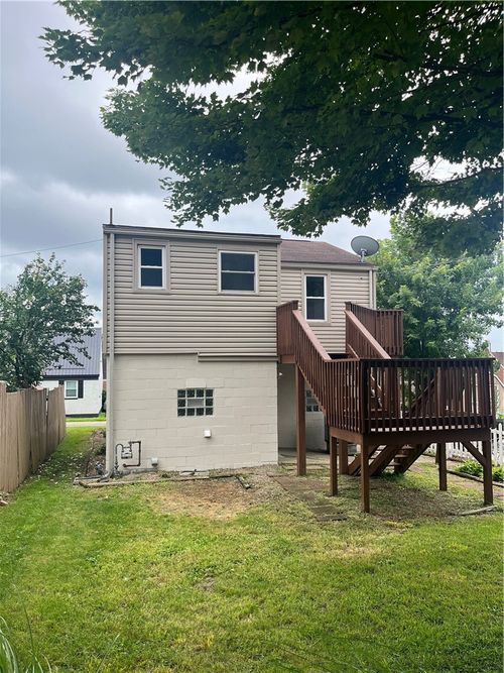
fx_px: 505
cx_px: 252
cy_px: 336
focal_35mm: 26
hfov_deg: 53.0
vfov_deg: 67.3
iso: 50
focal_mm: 5.1
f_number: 1.6
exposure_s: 1/504
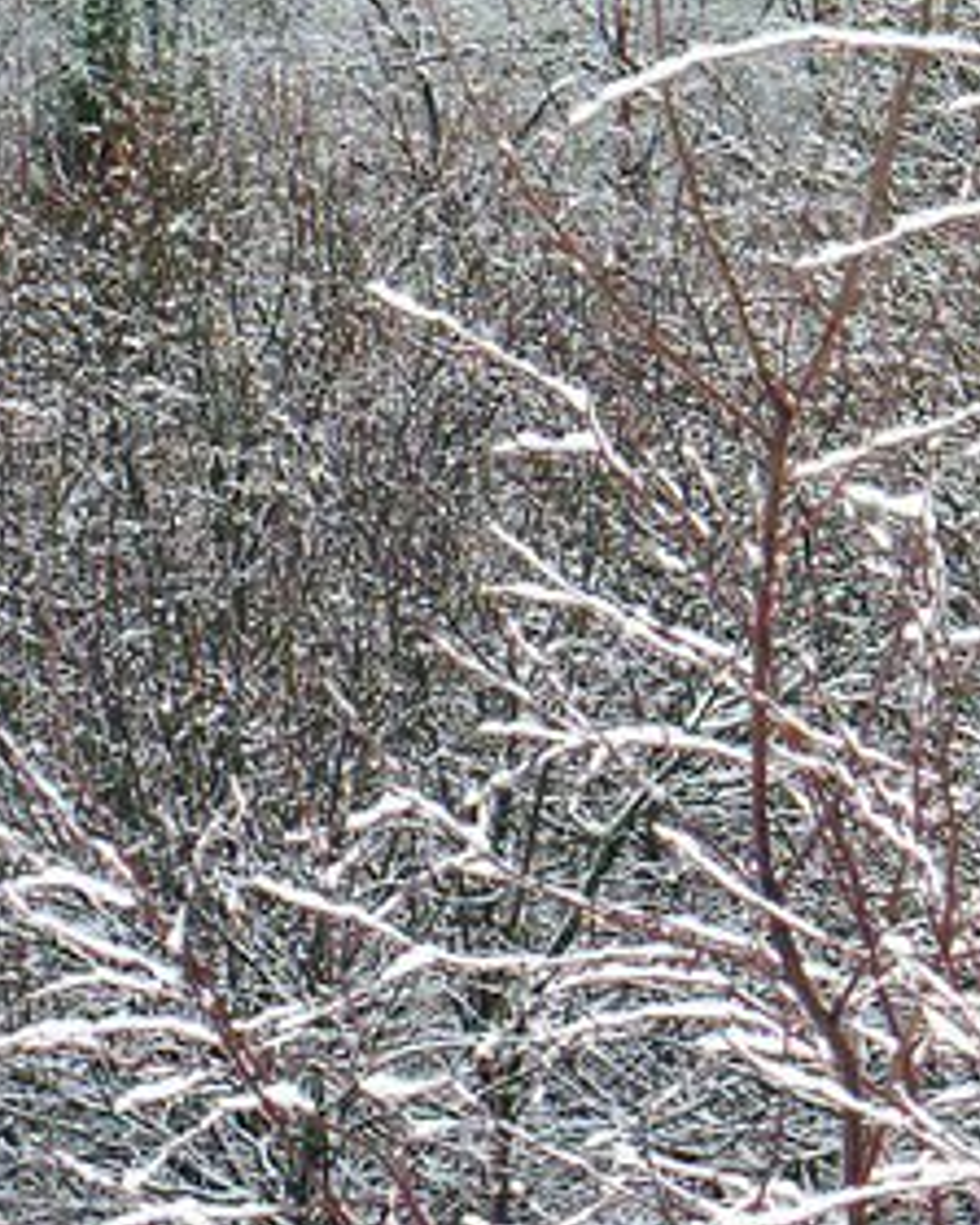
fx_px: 14430
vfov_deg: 4.8
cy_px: -556
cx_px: 234
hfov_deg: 3.9
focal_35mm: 398
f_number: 6
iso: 50
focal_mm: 32.4
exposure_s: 1/150
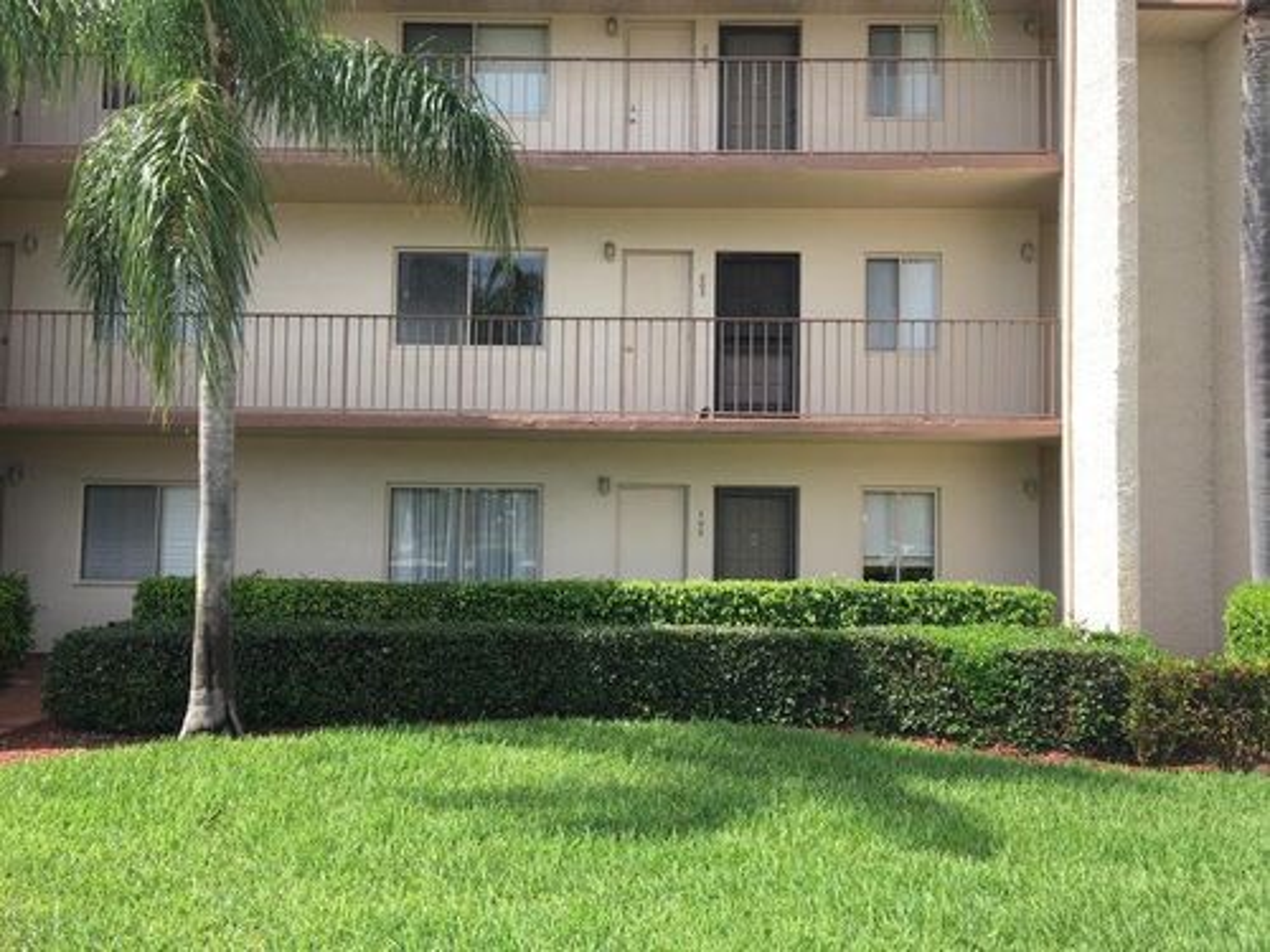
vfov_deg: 48.2
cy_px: 476
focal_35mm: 29
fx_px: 1064
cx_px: 635
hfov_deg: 61.7
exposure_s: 1/657
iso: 25
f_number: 2.2
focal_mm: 4.15
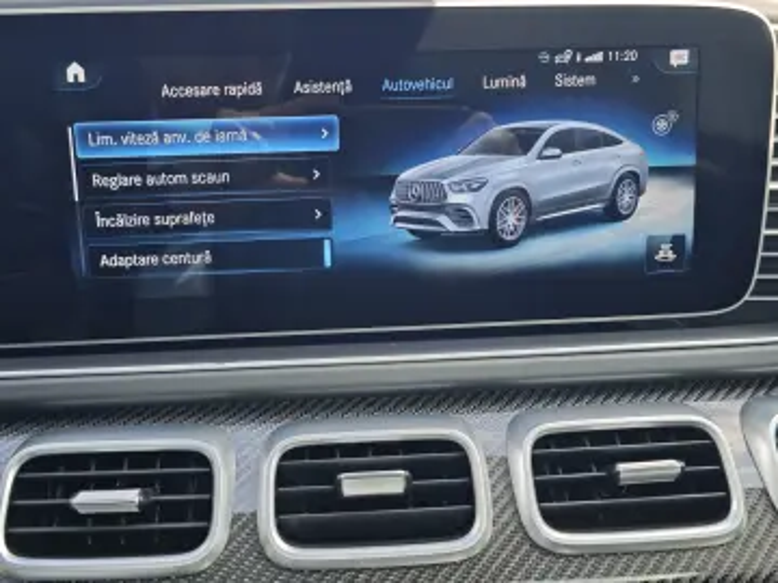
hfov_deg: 52.6
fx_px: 787
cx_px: 389
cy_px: 292
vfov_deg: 40.7
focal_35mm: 35
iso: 50
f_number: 1.4
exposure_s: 1/231
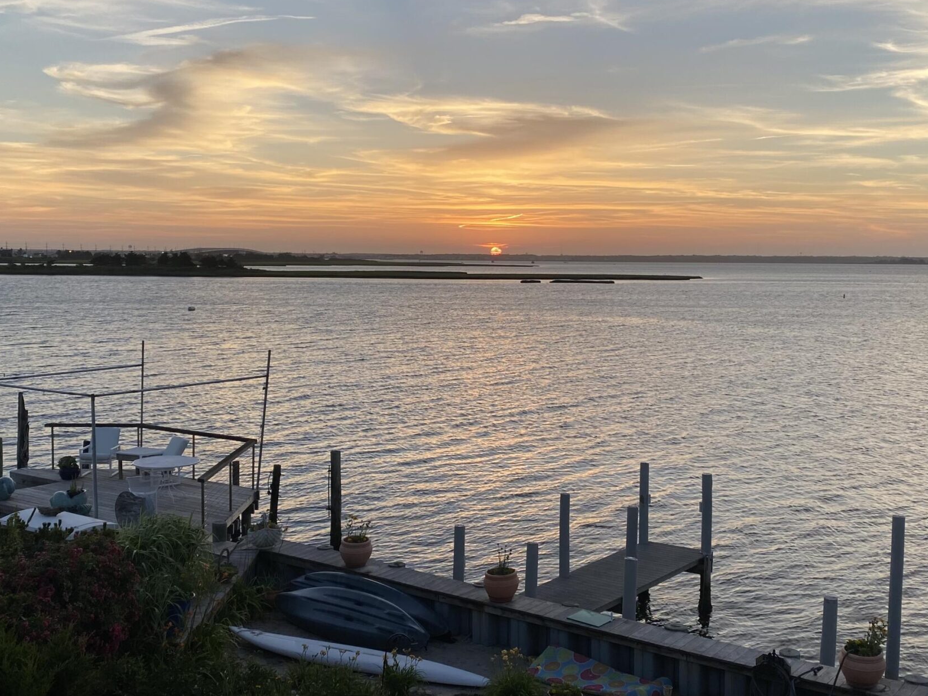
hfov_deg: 46.7
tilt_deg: -3.4
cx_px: 505
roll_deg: -0.8
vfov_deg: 36.0
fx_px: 1072
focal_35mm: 40
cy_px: 332
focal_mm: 4.25
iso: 32
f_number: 1.8
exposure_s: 1/666
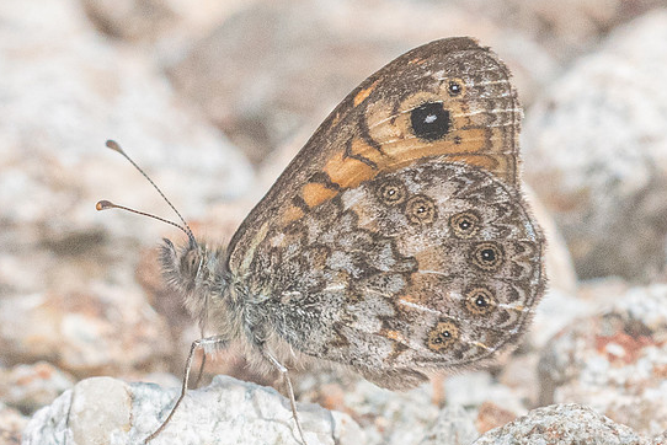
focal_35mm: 834
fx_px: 15460
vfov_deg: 1.7
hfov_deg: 2.5
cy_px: 290
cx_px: 395
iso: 800
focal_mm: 150
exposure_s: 1/5000
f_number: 9
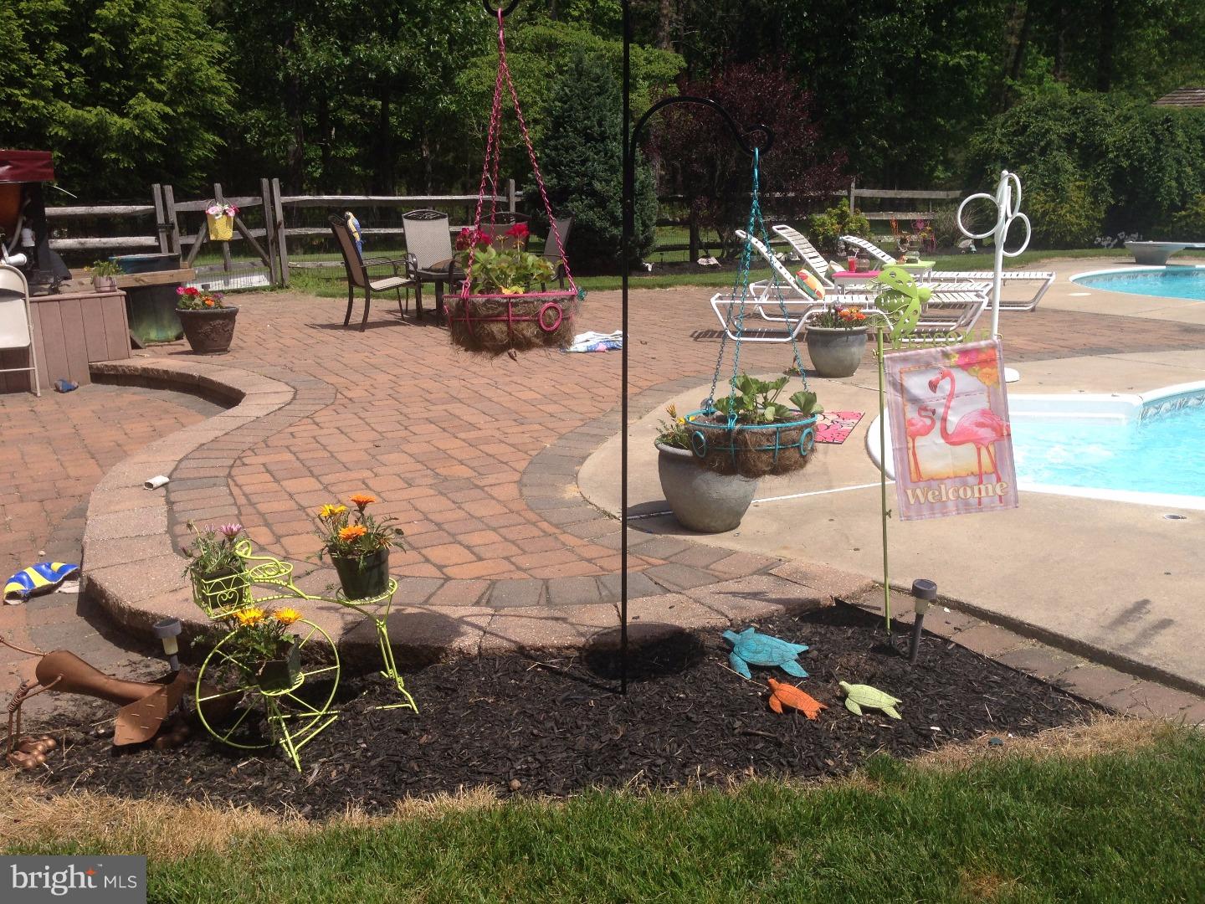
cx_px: 602
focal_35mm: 33
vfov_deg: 42.9
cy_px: 452
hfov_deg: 55.4
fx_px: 1149
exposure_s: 1/1506
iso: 50
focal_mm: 4.12
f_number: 2.4
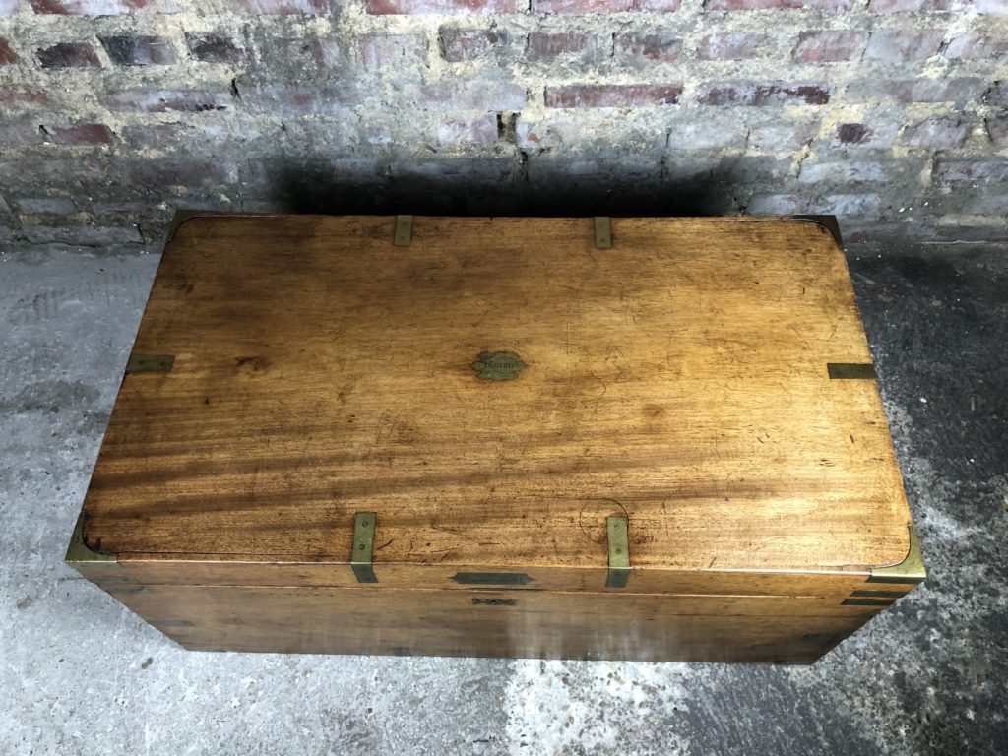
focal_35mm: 28
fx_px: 815
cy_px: 378
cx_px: 504
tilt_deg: -59.1
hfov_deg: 63.4
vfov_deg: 49.7
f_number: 1.8
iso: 64
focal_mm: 4
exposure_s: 1/17
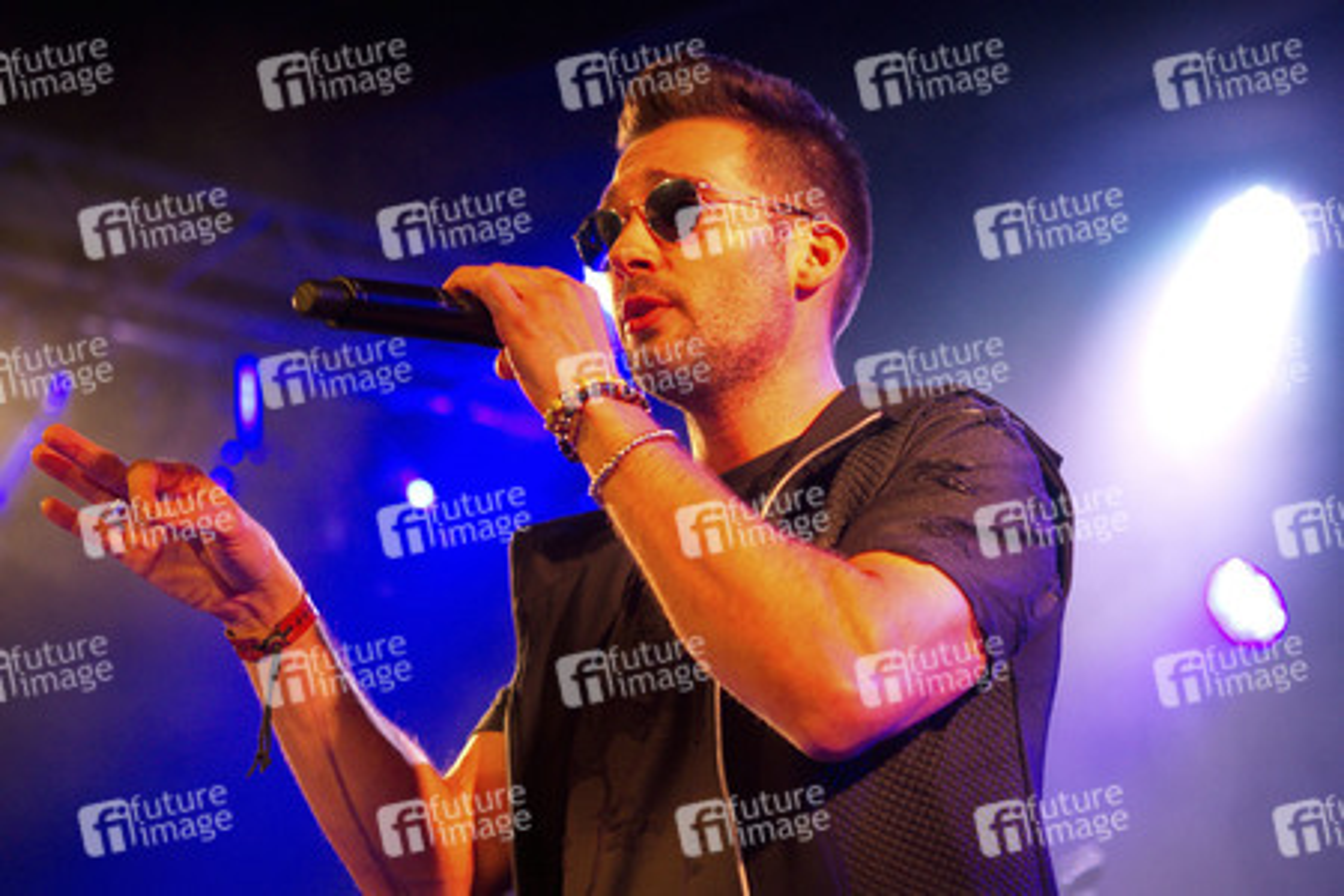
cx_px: 672
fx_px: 2613
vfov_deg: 19.5
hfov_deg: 28.8
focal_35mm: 70
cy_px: 448
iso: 3200
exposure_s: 1/320
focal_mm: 70
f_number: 2.8
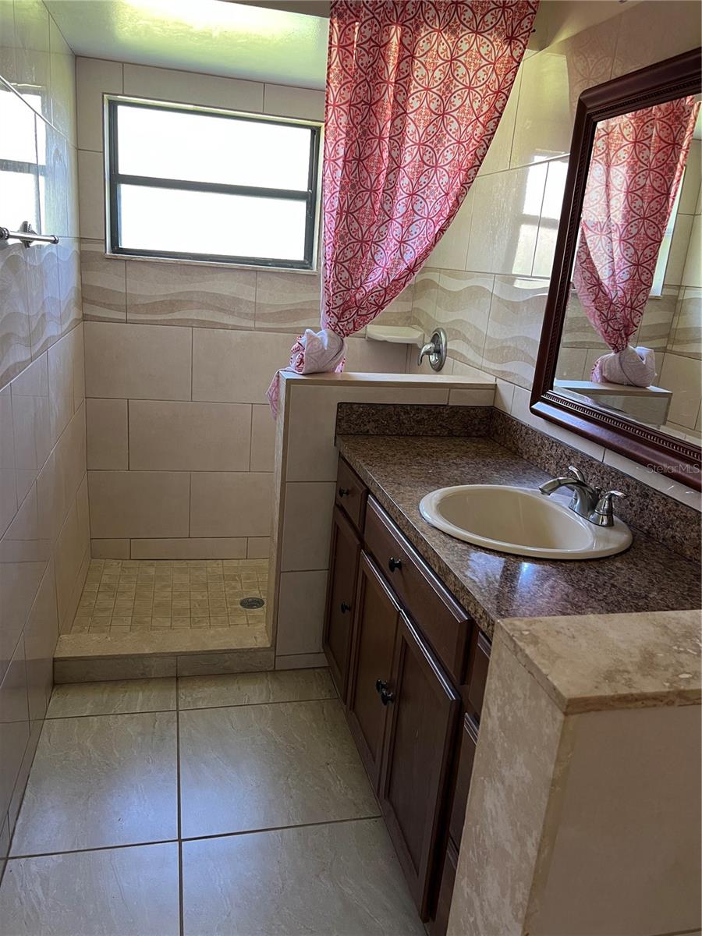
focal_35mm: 26
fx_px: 703
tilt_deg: -16.1
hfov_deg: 53.1
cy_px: 468
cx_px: 351
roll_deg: -4.1
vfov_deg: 67.3
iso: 200
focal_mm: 5.7
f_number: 1.5
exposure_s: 1/60
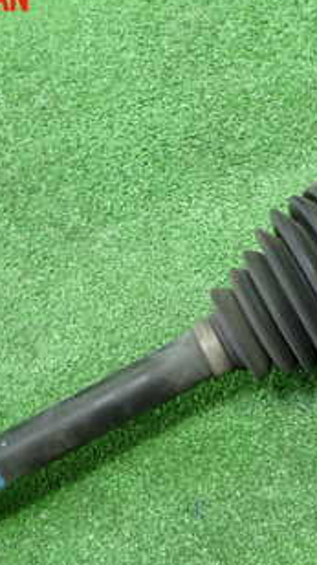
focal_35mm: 53
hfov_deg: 22.4
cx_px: 246
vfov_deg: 38.6
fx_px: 793
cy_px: 389
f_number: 2
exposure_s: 1/30
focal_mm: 4.5
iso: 200
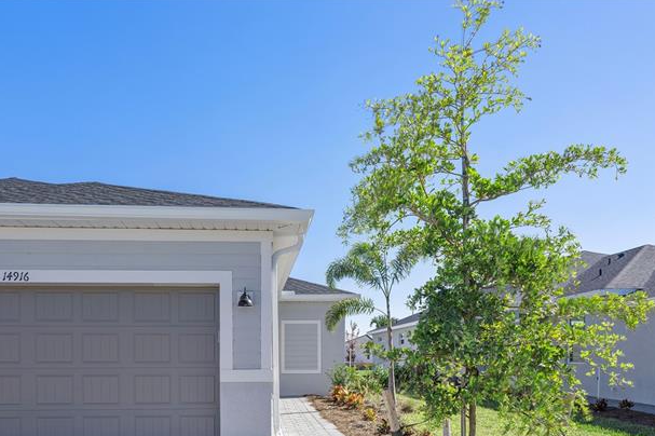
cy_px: 364
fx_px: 491
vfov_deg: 44.9
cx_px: 290
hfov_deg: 67.2
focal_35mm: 27
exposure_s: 1/800
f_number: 7.1
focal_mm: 16
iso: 250
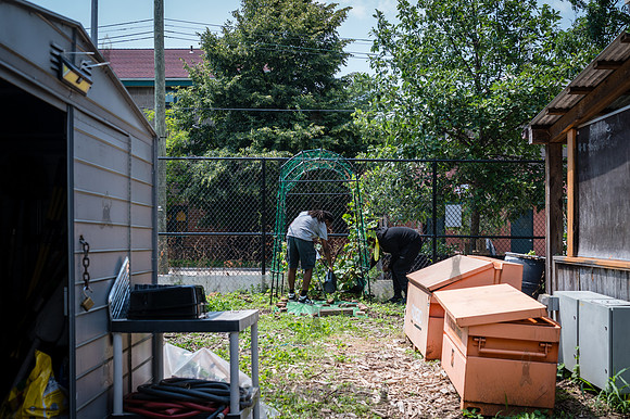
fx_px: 734
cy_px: 224
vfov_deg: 31.9
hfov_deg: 46.4
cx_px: 302
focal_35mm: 42
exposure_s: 1/500
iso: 200
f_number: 5
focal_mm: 35
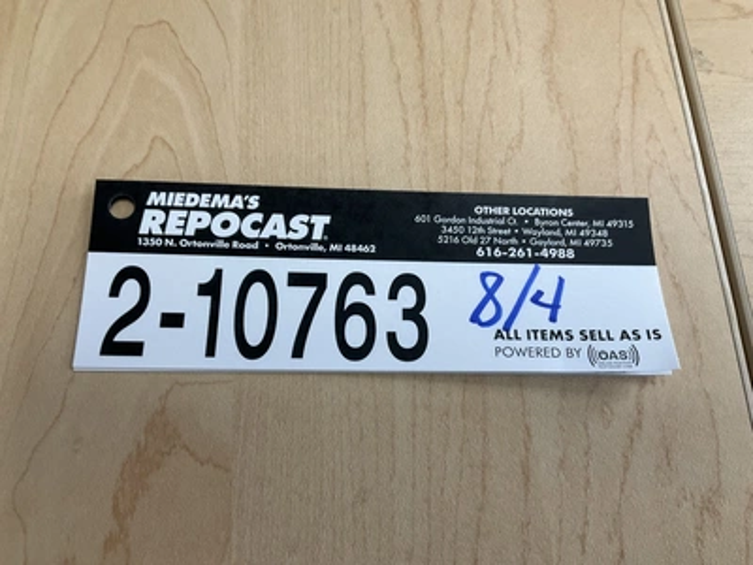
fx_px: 631
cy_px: 282
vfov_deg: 48.2
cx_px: 376
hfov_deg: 61.7
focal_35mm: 29
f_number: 1.8
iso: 64
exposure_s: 1/84
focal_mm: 3
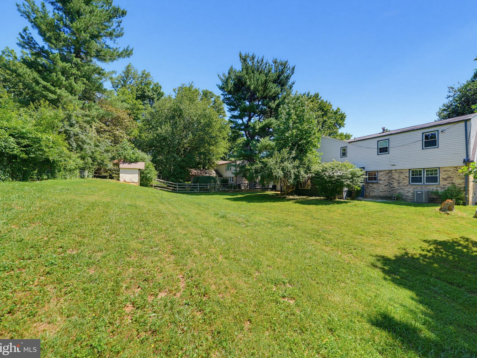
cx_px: 251
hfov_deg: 106.1
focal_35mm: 13
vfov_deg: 89.9
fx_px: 179
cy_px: 179
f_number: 8
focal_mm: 12
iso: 100
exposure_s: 1/125
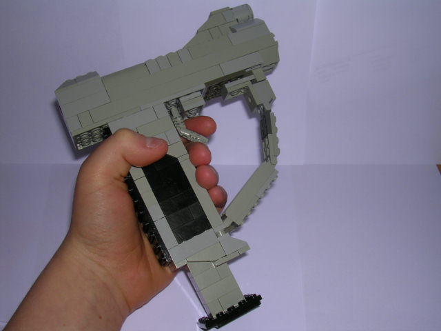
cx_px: 220
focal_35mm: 38
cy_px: 166
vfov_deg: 37.7
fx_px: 484
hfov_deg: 49.0
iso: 100
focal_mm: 5.8
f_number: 5.6
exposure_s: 1/60.1
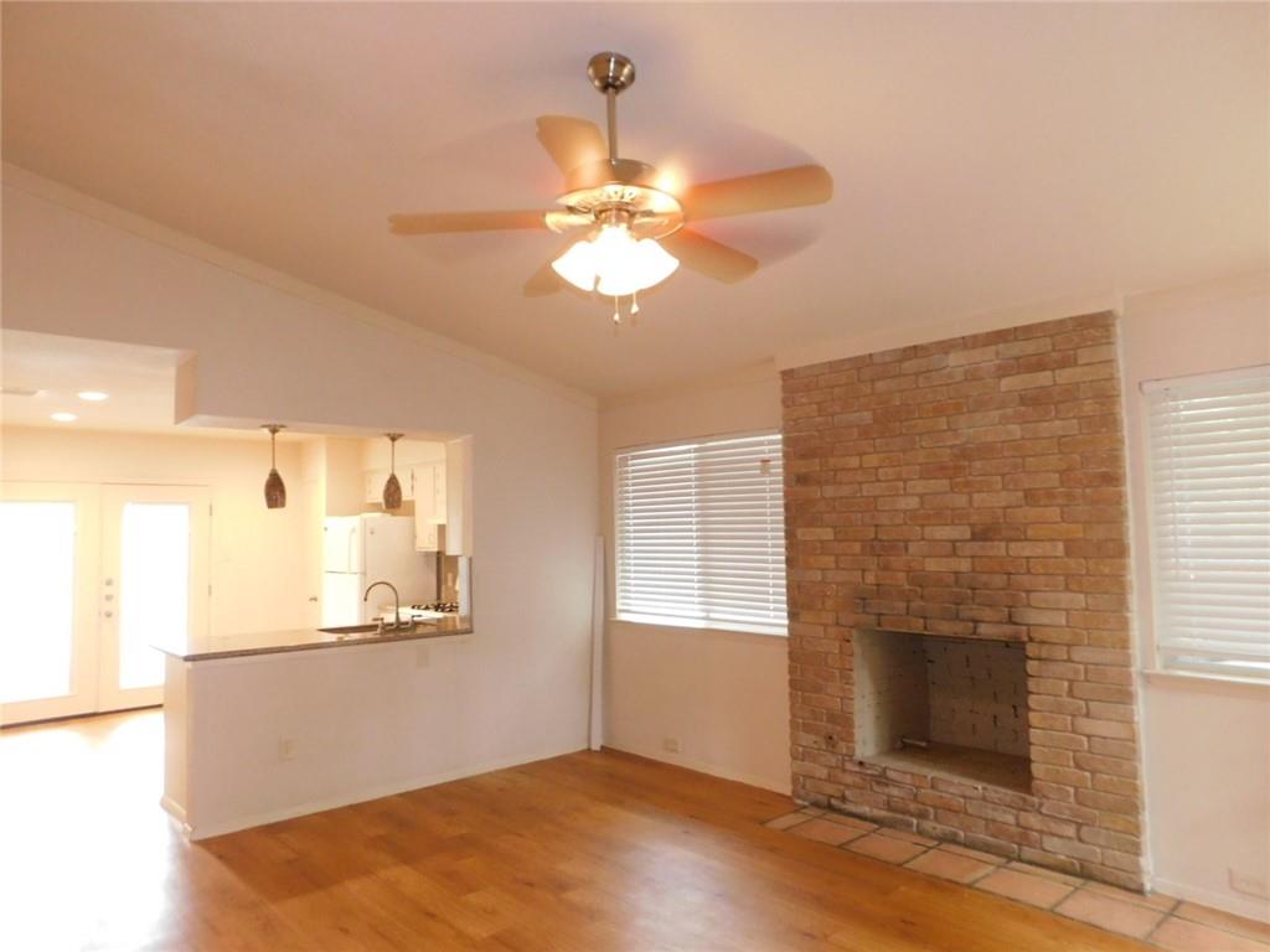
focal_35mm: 23
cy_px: 476
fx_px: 844
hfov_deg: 73.9
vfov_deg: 58.9
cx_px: 635
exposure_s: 1/25
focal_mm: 4
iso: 400
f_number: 3
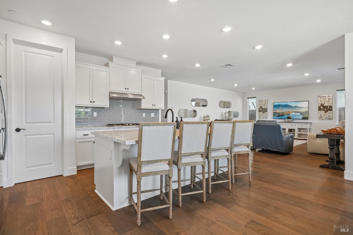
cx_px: 176
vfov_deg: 67.3
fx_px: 176
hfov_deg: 90.0
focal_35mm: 18
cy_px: 118
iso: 400
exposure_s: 1/10
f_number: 8
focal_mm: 18
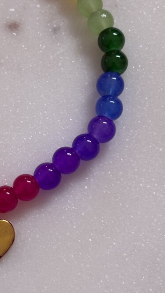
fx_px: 802
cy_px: 124
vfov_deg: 20.7
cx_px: -4
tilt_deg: -72.8
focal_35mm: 103
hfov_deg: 11.6
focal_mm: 5.96
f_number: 1.6
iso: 40
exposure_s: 1/60
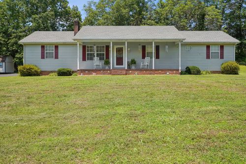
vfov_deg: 38.9
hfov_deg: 55.8
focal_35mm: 34
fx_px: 232
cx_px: 123
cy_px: 82
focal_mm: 34
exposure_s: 1/200
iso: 200
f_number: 11
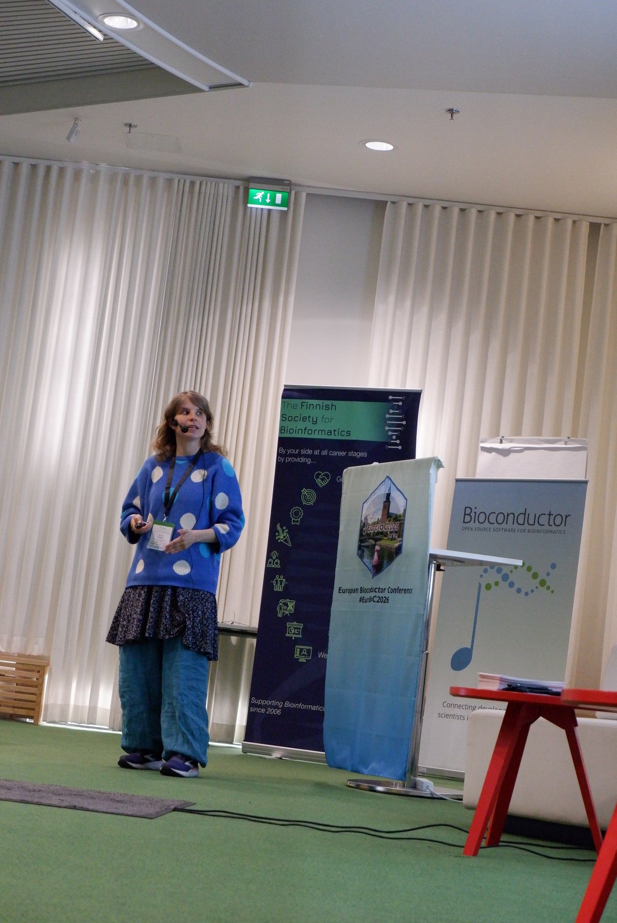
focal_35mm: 68
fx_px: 1746
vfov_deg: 29.6
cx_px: 308
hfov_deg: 20.0
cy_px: 462
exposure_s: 1/180
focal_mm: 45
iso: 6400
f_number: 5.6
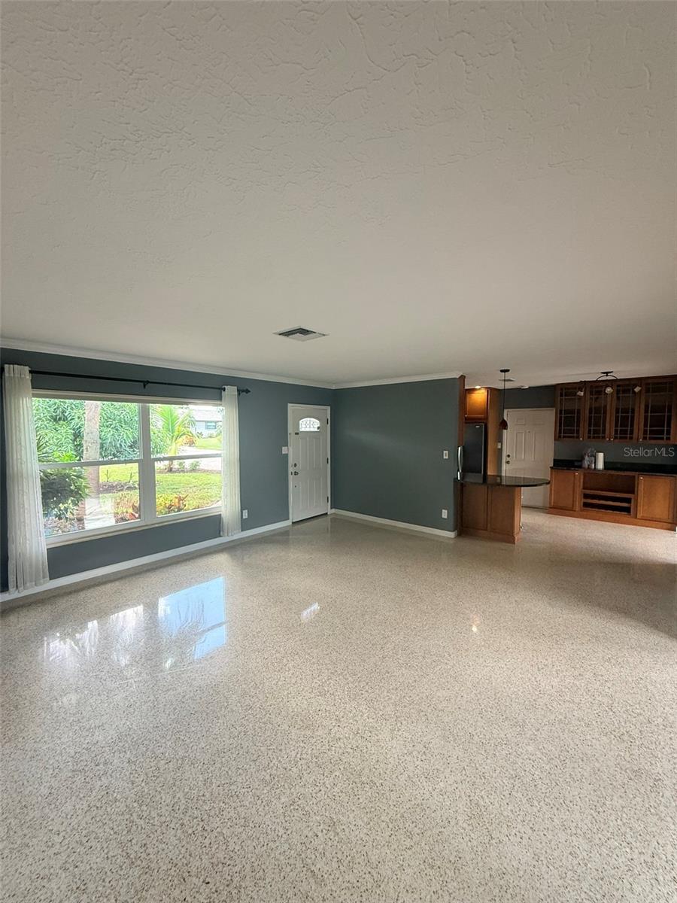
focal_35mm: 14
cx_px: 338
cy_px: 452
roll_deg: -0.8
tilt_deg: -2.9
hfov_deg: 85.7
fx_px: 365
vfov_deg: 102.1
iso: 320
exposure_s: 1/120
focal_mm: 2.22
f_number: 2.2
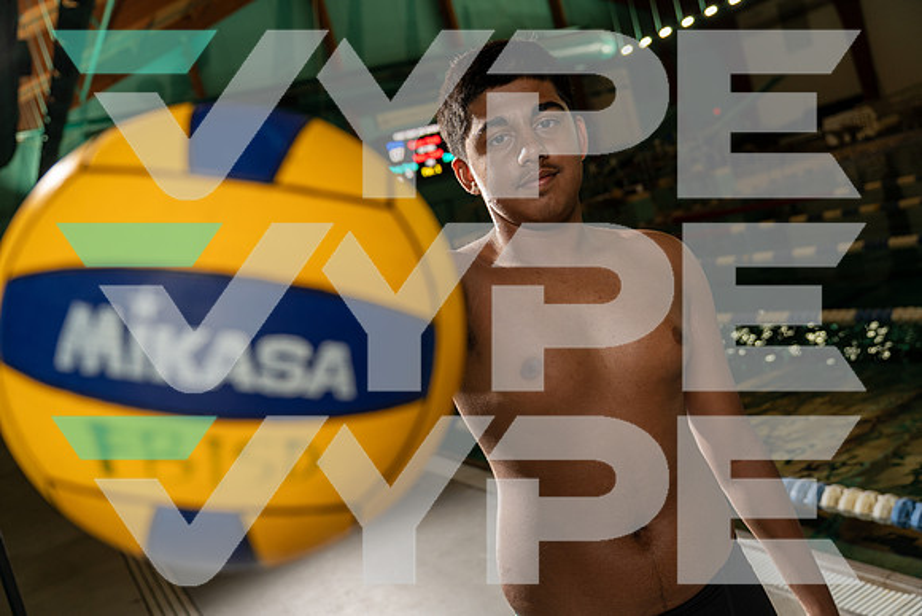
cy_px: 308
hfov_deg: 55.8
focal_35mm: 34
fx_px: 871
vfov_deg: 38.9
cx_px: 461
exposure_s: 1/250
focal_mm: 34
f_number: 4
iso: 500
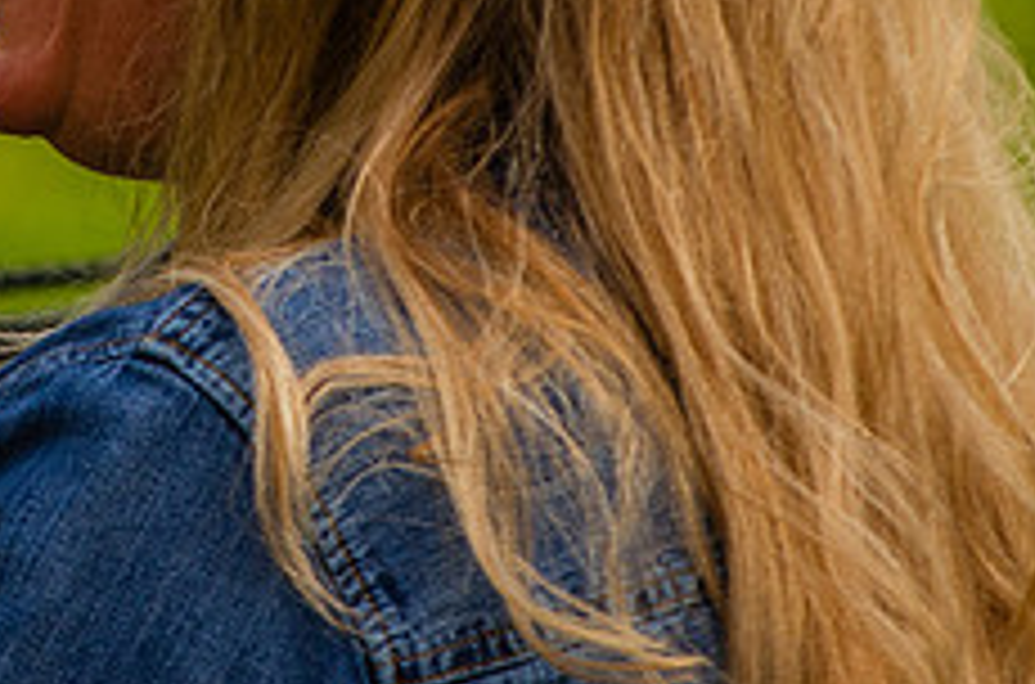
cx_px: 90
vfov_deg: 2.0
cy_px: 54
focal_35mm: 682
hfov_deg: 3.0
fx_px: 19554
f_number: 5.6
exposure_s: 1/500
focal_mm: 180
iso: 320
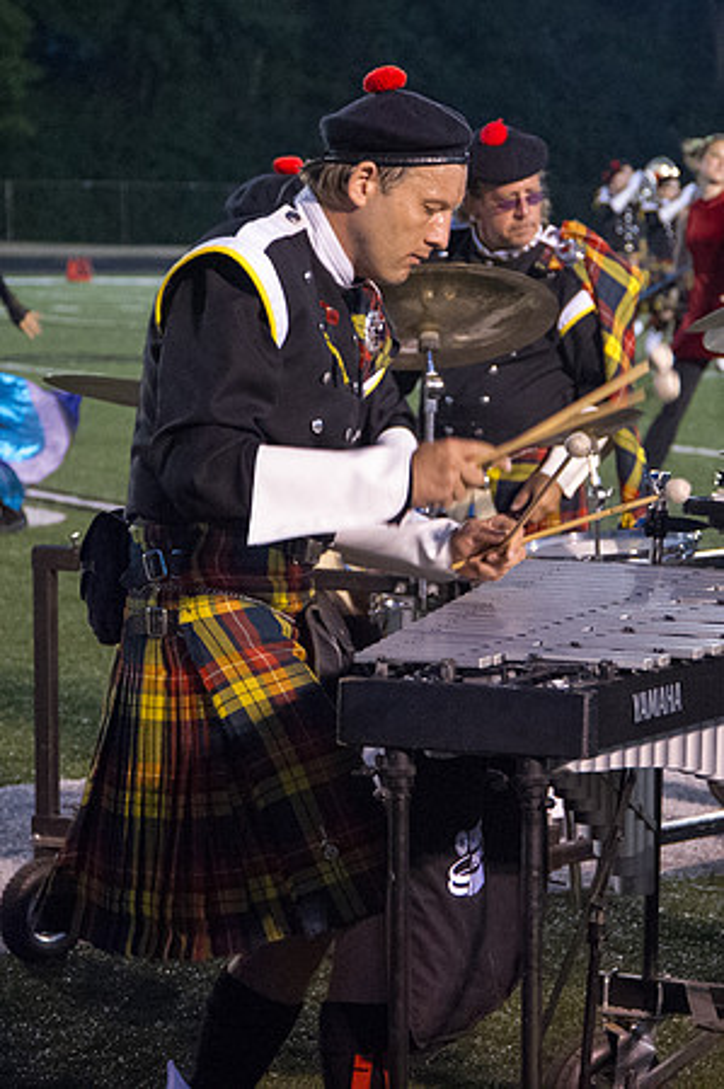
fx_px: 3797
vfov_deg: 16.3
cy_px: 537
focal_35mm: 126
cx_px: 418
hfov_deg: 10.9
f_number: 5.3
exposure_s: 1/200
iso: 12800
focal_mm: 82
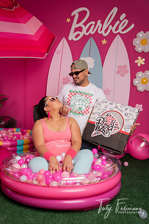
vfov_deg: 55.8
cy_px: 112
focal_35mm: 34
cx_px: 74
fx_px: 211
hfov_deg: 38.9
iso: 50
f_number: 3.2
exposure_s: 1/60
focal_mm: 34
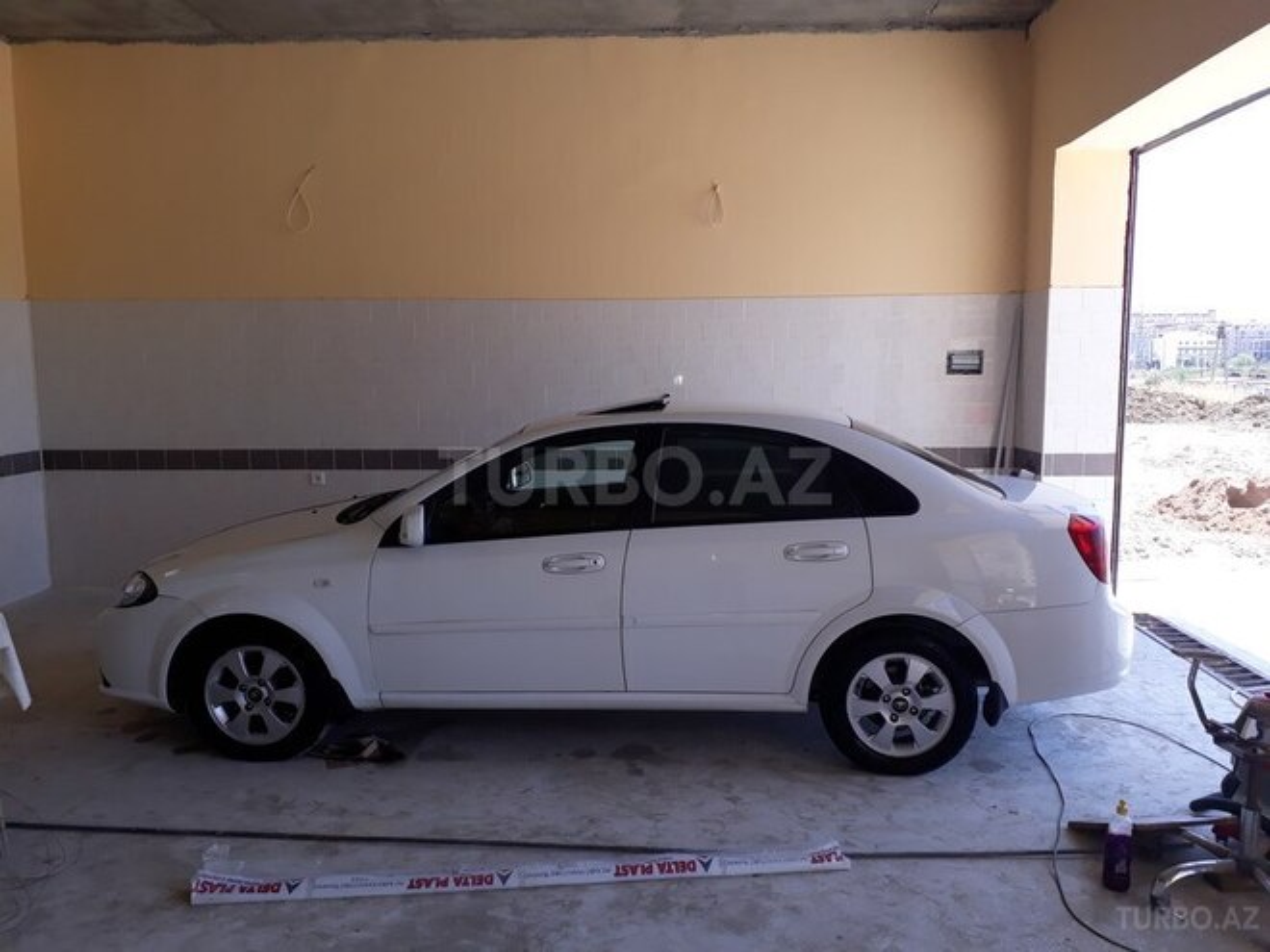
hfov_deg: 65.3
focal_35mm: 27
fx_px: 991
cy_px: 476
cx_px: 635
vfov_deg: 51.4
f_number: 1.9
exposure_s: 1/324
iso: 40
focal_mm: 3.6
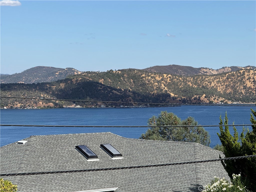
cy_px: 96
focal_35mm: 120
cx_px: 128
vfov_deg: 12.3
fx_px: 887
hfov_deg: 16.4
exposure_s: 1/2283
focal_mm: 15.66
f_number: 2.8
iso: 64
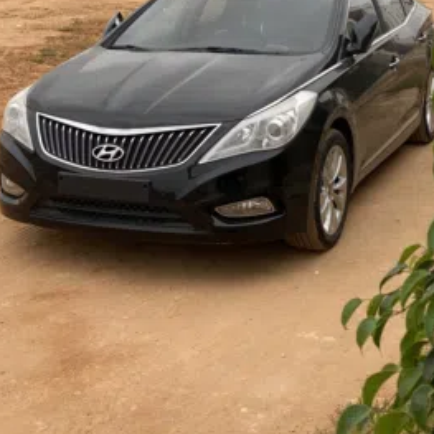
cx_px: 211
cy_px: 127
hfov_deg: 24.7
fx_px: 993
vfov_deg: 24.5
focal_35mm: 70
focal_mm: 6
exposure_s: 1/999
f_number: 2
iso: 20
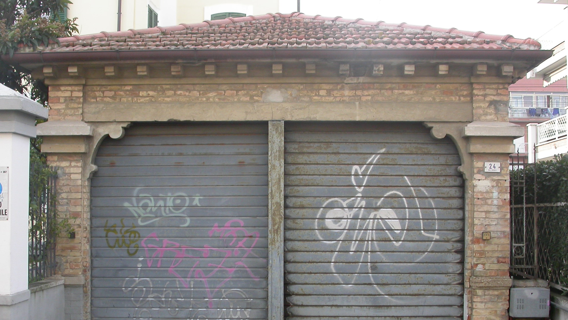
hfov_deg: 43.7
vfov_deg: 25.4
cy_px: 201
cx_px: 268
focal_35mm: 47
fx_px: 708
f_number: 4.7
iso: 100
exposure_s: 1/111
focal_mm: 7.85
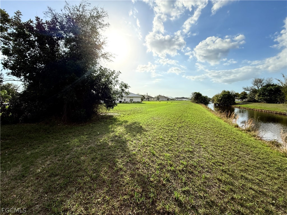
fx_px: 116
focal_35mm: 14
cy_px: 108
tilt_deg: -2.9
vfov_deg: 85.7
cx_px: 144
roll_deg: -1.4
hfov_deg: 102.1
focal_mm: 2.22
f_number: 2.2
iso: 64
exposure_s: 1/1125
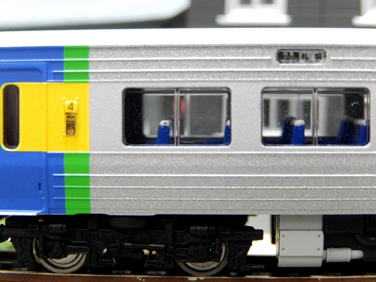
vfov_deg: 20.2
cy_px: 141
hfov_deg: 26.7
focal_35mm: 73
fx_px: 793
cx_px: 188
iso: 800
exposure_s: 1/4
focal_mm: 13.1
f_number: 4.9
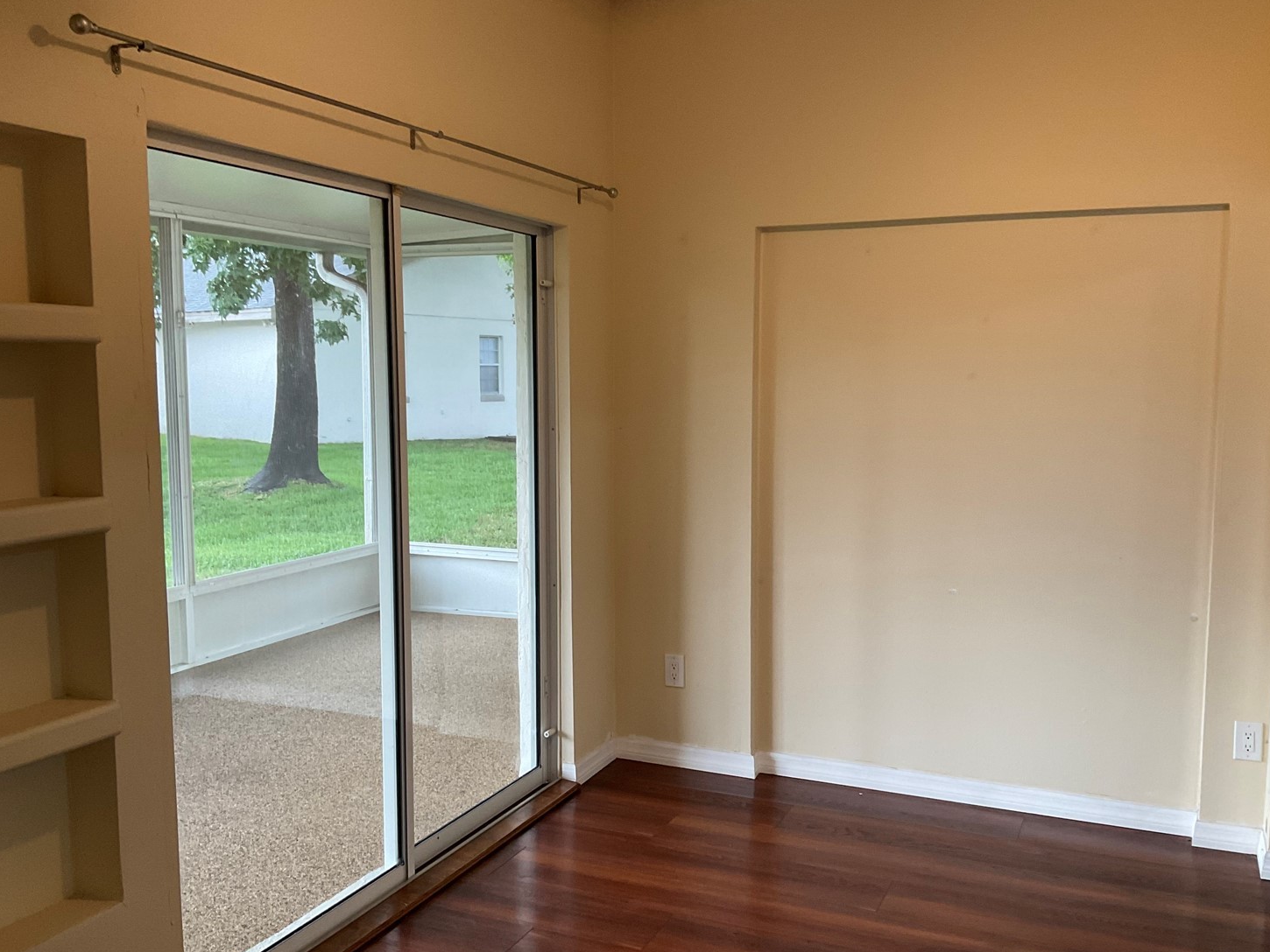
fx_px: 1174
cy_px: 504
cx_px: 685
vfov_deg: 44.2
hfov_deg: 56.7
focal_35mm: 32
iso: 64
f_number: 1.8
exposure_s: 1/60
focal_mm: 3
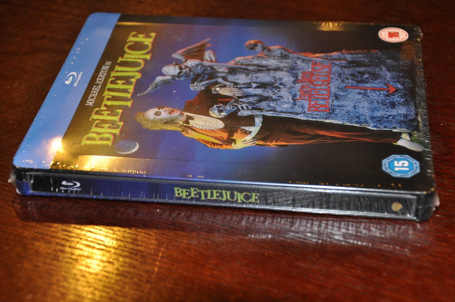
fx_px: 947
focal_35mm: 75
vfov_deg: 18.1
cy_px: 151
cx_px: 228
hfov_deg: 27.0
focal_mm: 50
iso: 800
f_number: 5
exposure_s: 1/60
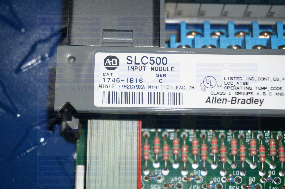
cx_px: 142
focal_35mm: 74
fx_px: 581
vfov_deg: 18.5
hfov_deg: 27.6
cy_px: 94
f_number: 5.6
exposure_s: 1/80
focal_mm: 49
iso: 200
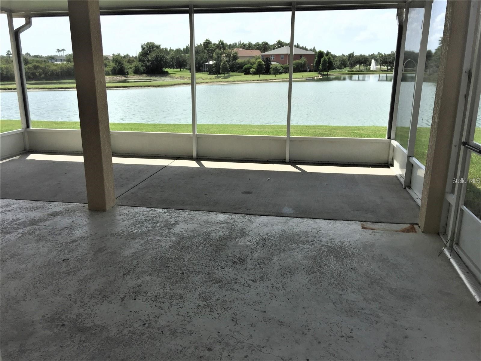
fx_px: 403
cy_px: 180
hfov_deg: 61.7
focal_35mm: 29
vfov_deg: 48.2
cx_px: 240
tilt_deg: -16.3
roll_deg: -0.4
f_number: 2.2
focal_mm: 4.15
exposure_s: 1/1163
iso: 32
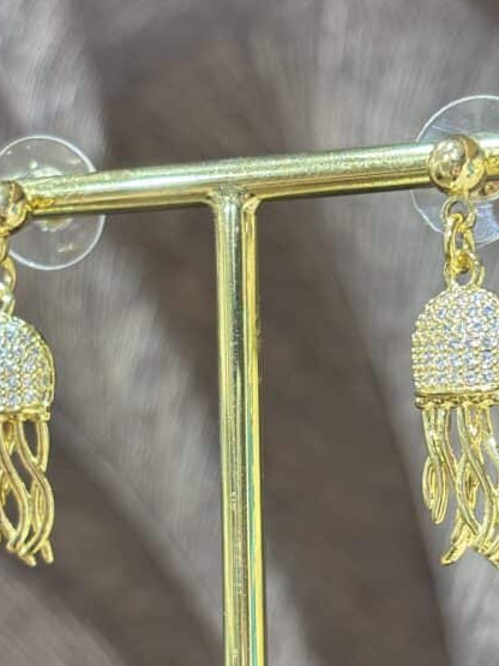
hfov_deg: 15.4
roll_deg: +0.0
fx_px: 1846
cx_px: 295
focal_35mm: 96
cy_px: 425
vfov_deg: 20.4
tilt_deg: +0.2
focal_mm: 5.96
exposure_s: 1/50
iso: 80
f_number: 1.6
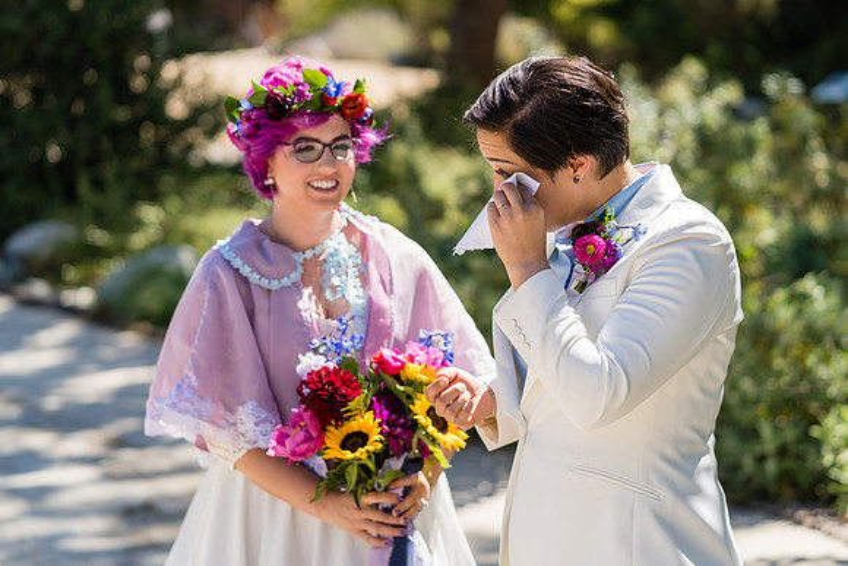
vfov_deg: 16.1
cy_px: 283
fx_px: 2003
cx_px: 424
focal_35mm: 85
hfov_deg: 23.9
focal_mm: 85
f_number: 2.8
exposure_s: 1/800
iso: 100
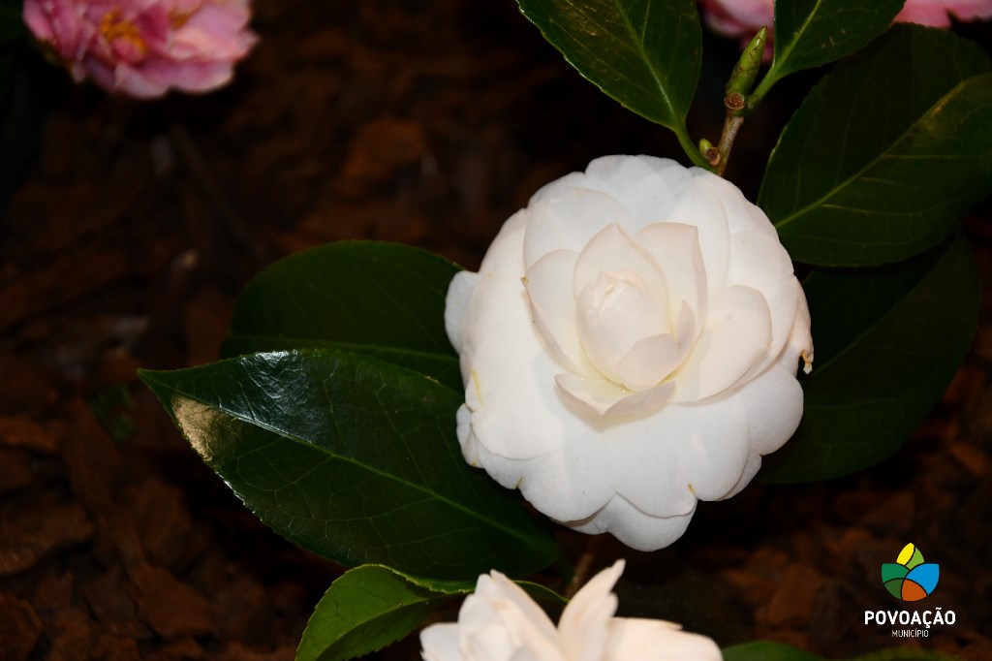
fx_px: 3085
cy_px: 330
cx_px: 496
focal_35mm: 112
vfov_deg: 12.2
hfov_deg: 18.3
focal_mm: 75
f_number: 5.3
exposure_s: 1/60
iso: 1600
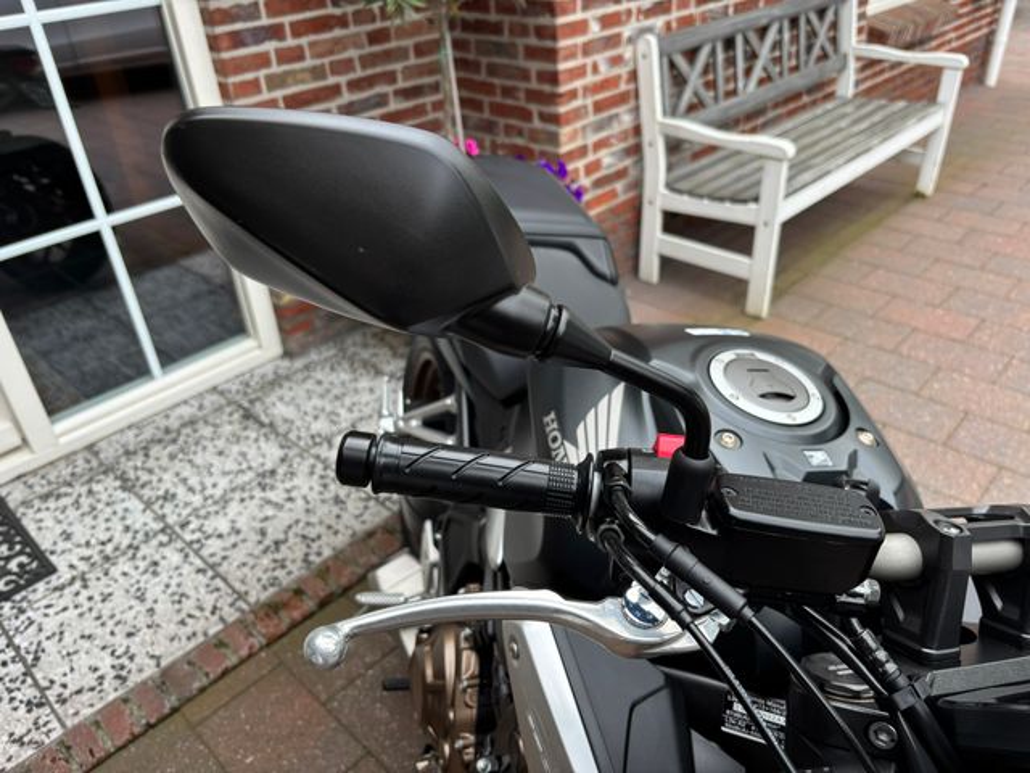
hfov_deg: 67.3
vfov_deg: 53.1
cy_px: 386
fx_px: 774
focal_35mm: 26
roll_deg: +3.9
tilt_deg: -32.3
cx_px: 515
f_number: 1.6
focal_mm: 5.96
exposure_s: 1/174
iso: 40
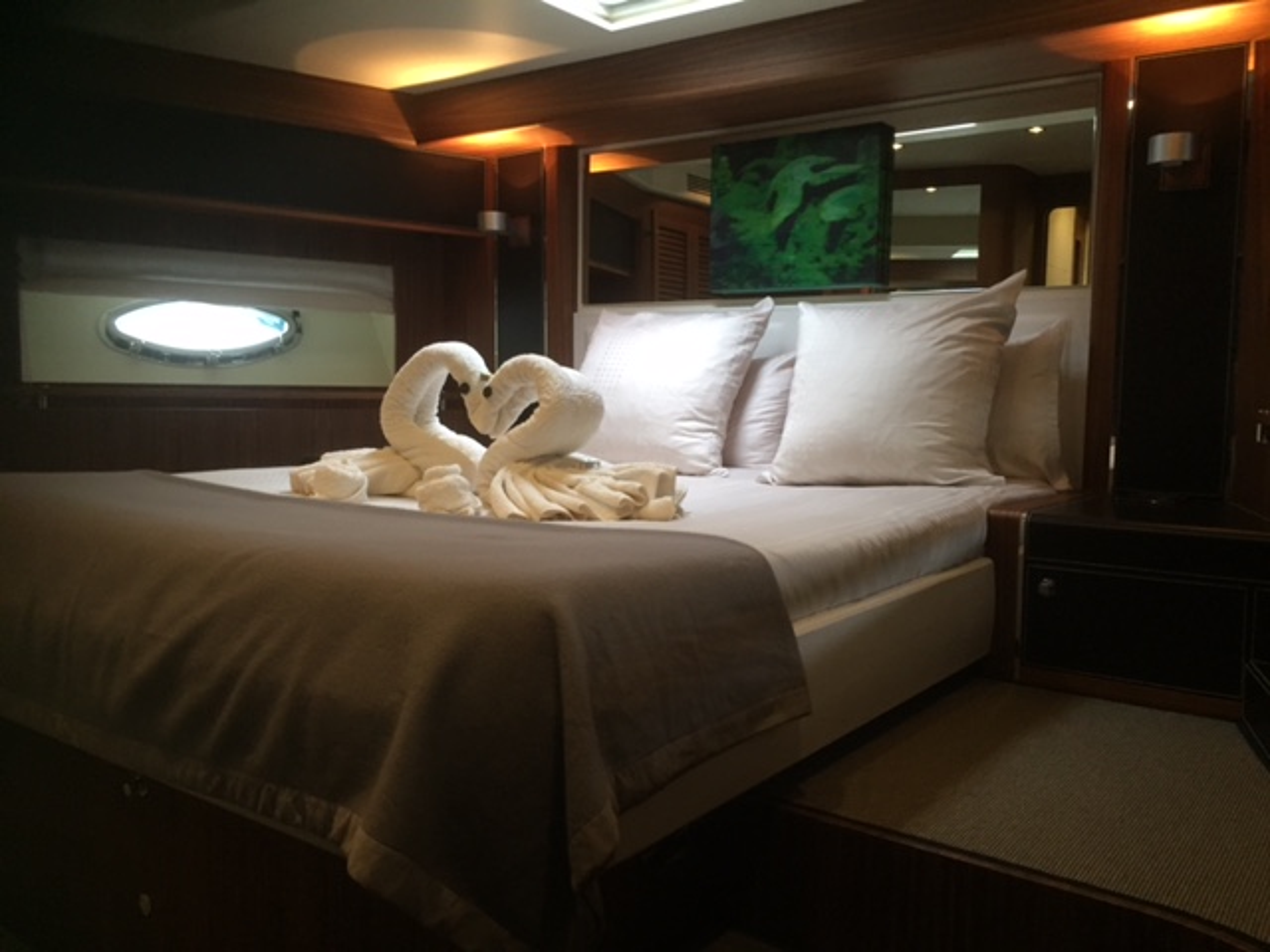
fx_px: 1064
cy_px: 476
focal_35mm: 29
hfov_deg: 61.7
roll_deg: -1.1
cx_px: 635
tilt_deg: -3.0
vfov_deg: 48.2
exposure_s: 1/33
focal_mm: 4.15
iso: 200
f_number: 2.2
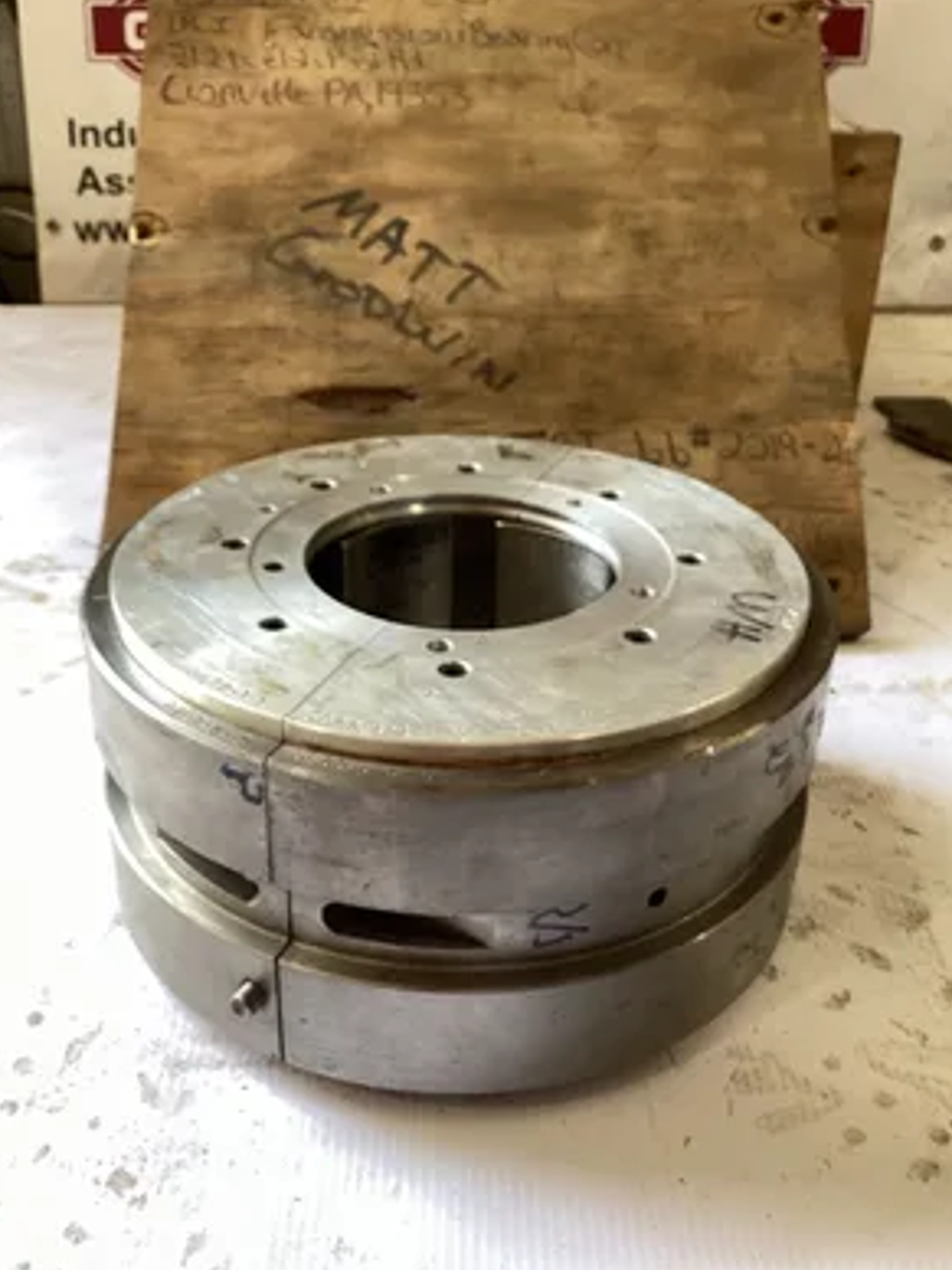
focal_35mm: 32
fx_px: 1173
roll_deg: +0.9
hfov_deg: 44.2
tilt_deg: -28.1
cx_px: 468
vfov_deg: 56.8
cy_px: 619
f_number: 2.4
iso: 64
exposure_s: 1/50
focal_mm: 3.3
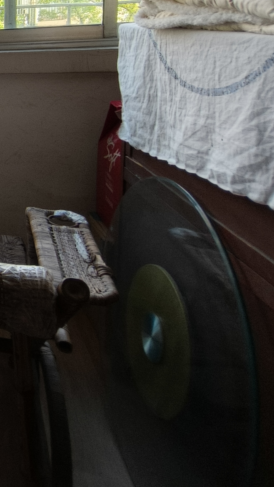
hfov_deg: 20.0
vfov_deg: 51.3
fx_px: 465
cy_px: 87
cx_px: -255
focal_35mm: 36
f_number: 2
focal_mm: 2.23
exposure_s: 1/50
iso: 64
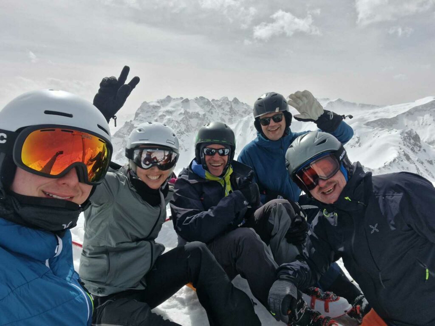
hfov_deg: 69.4
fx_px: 314
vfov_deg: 54.9
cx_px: 218
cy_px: 163
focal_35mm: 25
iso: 50
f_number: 2.2
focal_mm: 3.3
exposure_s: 1/3616
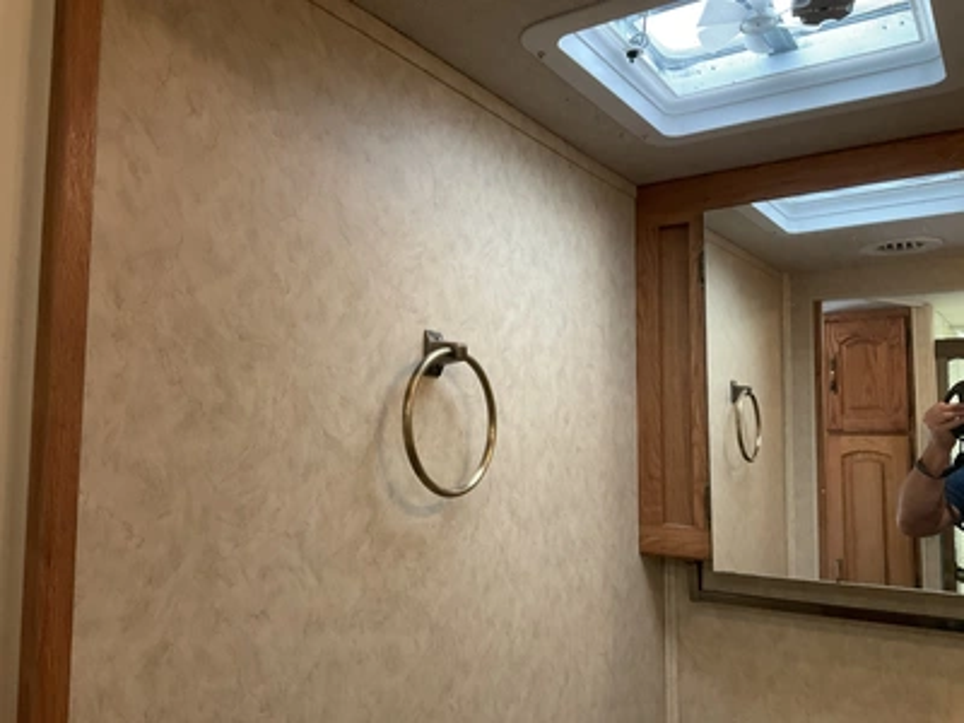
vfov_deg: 48.2
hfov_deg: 61.7
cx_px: 482
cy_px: 362
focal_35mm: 29
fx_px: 808
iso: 100
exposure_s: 1/60
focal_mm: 3
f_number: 1.8
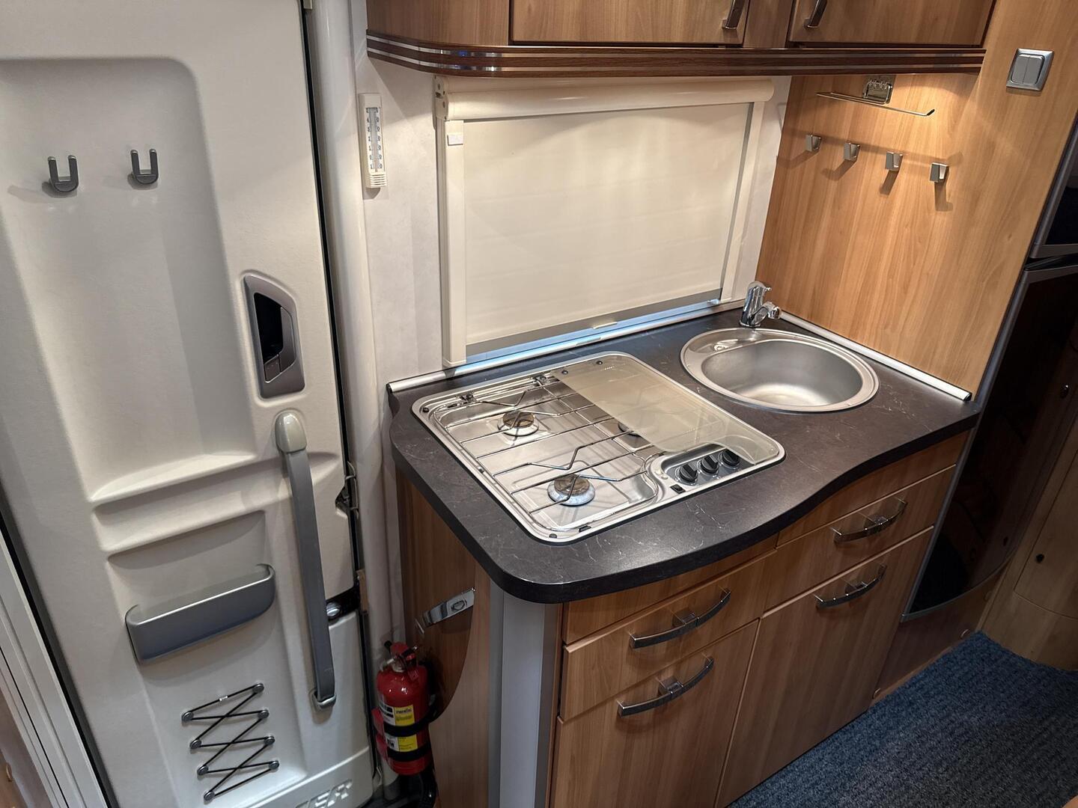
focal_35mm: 24
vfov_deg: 56.8
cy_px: 404
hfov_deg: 71.6
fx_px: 747
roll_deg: -4.1
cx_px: 539
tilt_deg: -29.4
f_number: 1.78
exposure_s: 1/50
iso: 320
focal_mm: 6.76
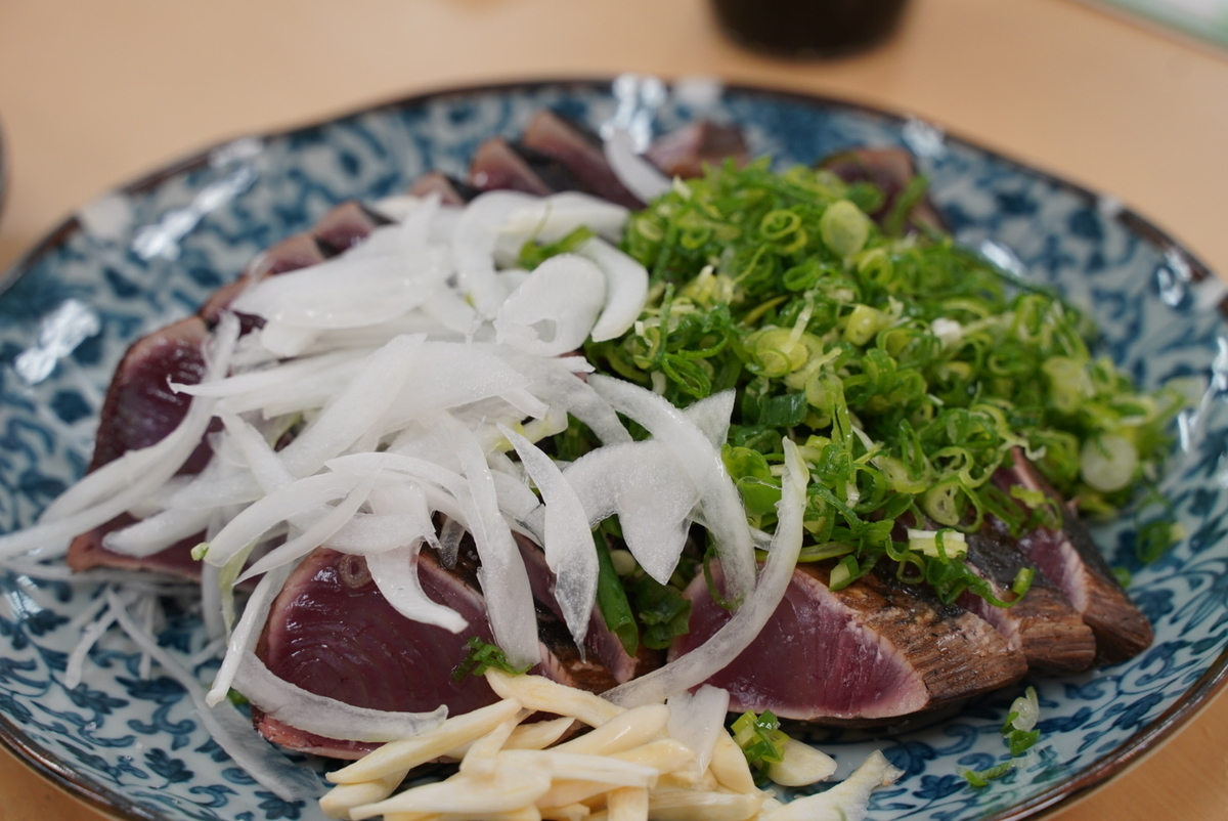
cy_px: 410
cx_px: 614
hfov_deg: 27.0
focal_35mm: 75
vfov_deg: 18.2
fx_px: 2560
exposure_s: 1/50
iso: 800
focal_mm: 75
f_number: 6.3
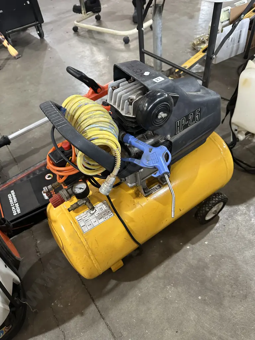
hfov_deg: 56.8
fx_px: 236
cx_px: 128
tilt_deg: -48.6
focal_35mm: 24
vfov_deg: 71.6
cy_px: 170
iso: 500
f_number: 1.78
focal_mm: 6.86
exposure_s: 1/50
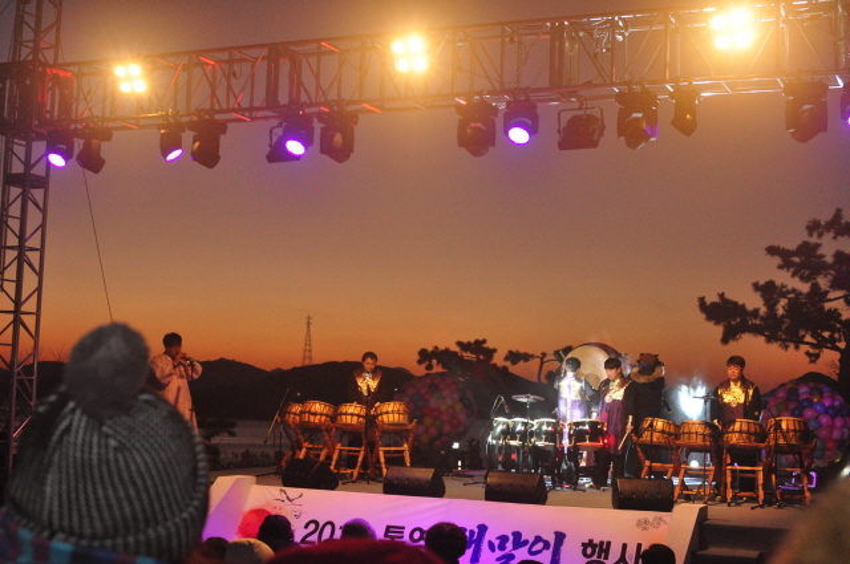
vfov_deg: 25.7
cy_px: 282
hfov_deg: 37.9
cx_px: 425
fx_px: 1238
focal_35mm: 52
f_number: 7.1
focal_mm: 35
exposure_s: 1/160
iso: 1600
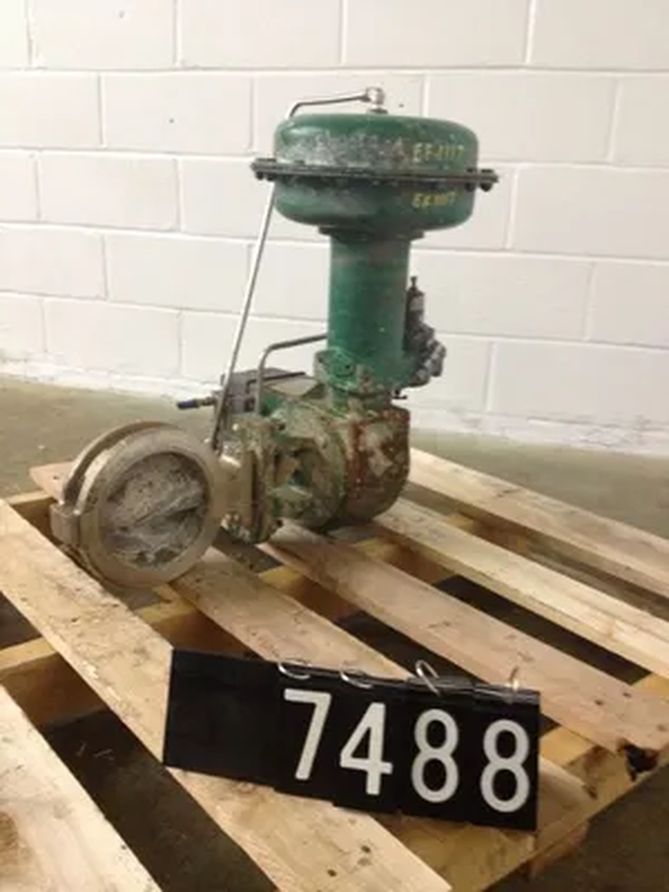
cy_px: 446
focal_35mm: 35
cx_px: 334
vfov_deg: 52.6
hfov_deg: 40.7
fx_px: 902
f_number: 2.4
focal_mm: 4.28
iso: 200
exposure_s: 1/20
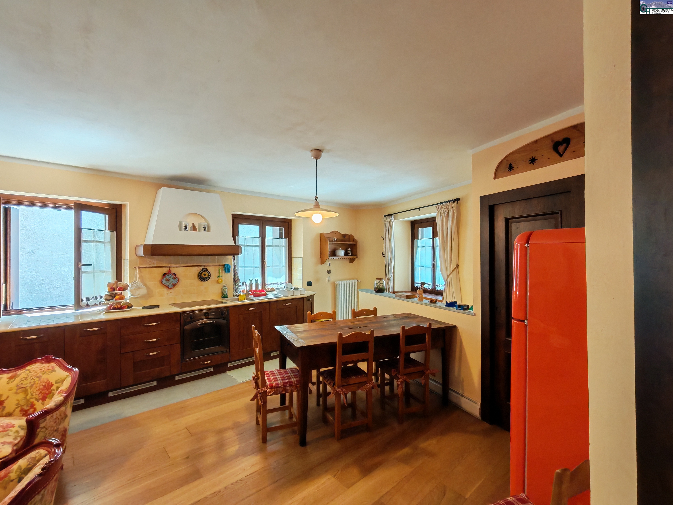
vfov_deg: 78.1
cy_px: 252
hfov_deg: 94.5
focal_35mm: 16
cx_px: 336
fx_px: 311
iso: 160
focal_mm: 1.96
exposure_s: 1/33
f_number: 2.2
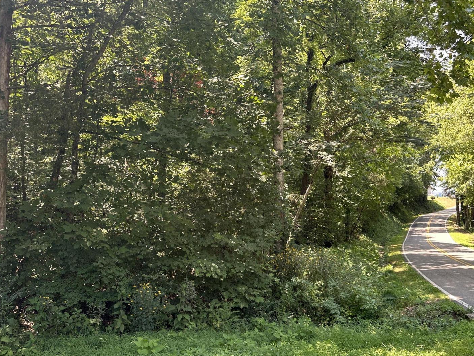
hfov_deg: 54.0
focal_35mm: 34
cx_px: 240
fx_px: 466
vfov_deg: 41.6
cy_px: 211
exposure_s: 1/221
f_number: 1.78
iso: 64
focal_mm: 6.86
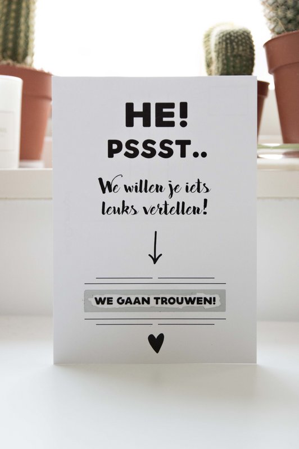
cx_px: 150
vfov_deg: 31.4
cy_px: 224
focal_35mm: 64
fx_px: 799
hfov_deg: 21.2
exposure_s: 1/50
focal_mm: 43
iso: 3200
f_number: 6.3
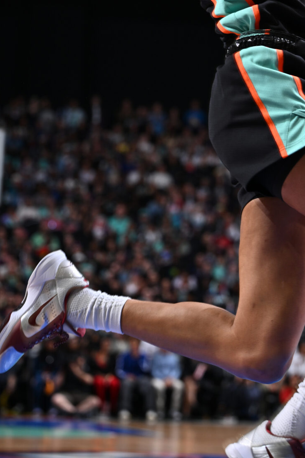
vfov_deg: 12.5
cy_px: 40
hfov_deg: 8.4
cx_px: 296
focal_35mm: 163
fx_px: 2071
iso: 64
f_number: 3.2
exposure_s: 1/200
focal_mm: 70
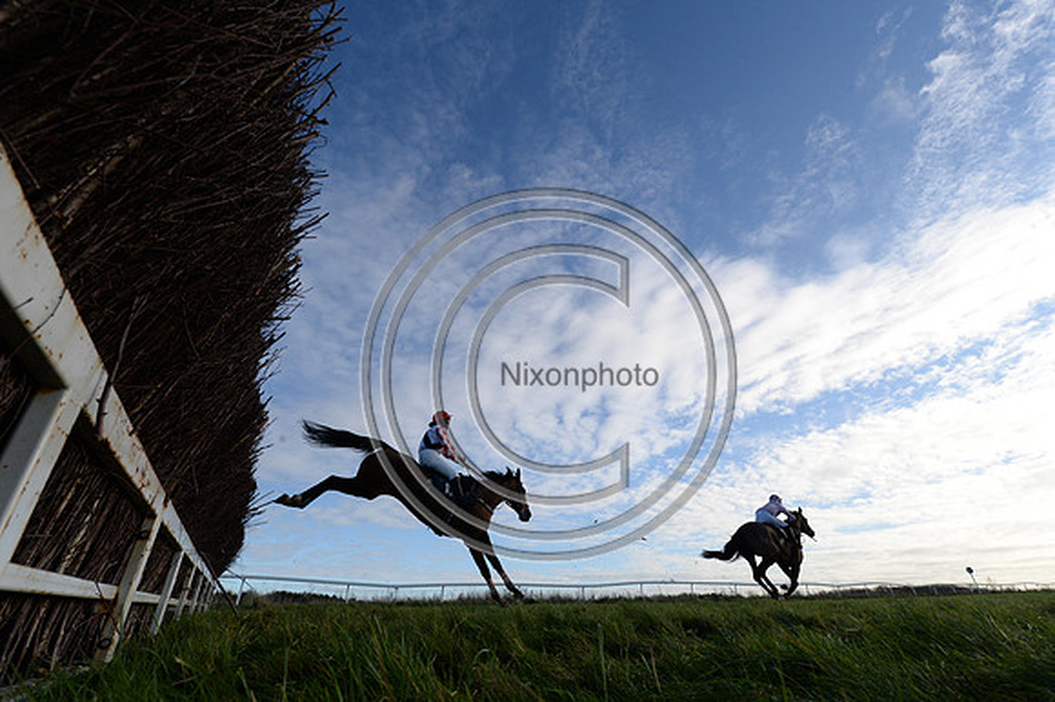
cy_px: 351
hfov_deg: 96.8
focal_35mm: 16
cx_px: 528
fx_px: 469
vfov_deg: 73.7
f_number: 10
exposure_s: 1/3200
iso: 1600
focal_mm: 16
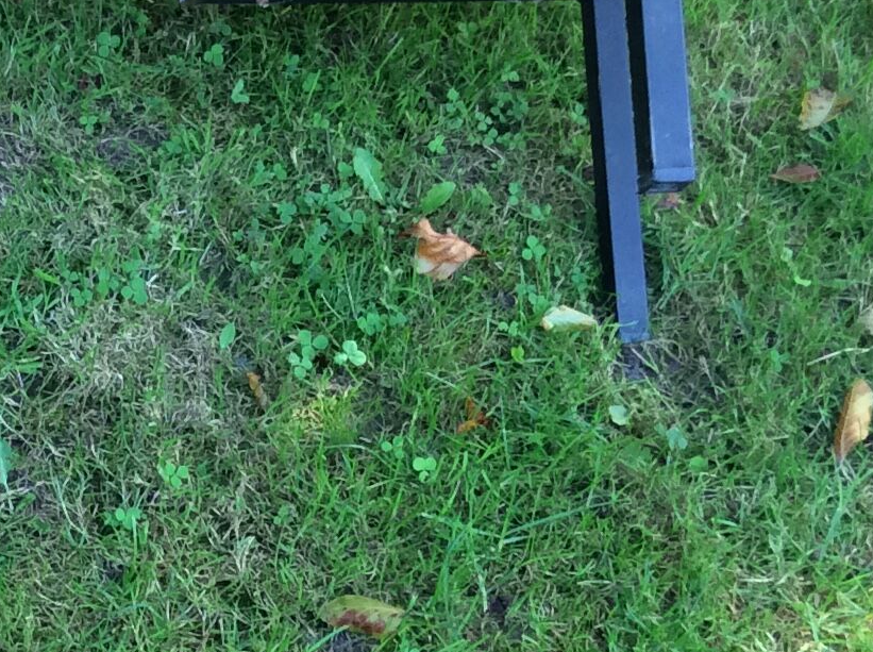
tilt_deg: -55.5
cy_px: 523
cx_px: -23
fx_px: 2543
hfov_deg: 18.9
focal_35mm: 101
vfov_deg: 14.5
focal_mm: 3.3
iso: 64
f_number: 2.4
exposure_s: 1/100
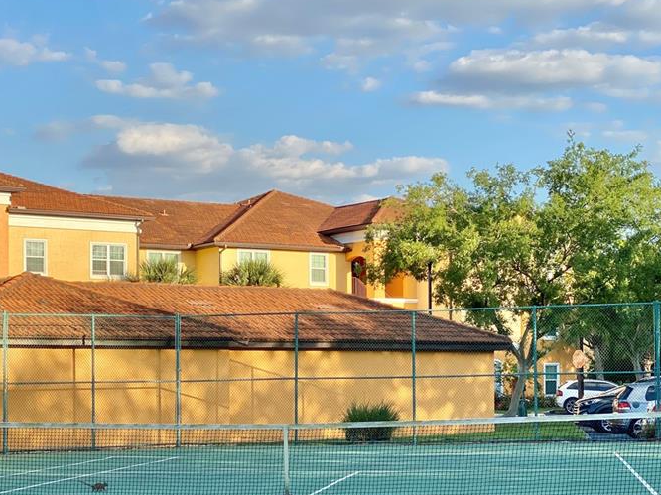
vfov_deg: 18.3
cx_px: 266
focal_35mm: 80
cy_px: 367
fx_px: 1527
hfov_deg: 24.4
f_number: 2
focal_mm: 6
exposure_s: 1/799
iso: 20
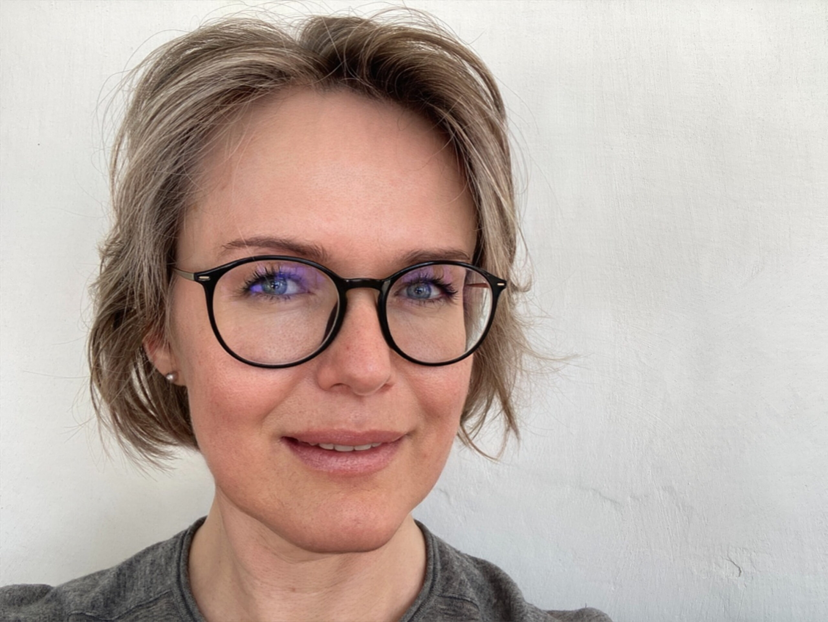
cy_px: 311
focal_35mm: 32
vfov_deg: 44.2
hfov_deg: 56.8
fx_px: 766
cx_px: 414
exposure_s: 1/121
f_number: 2.2
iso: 25
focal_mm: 2.87
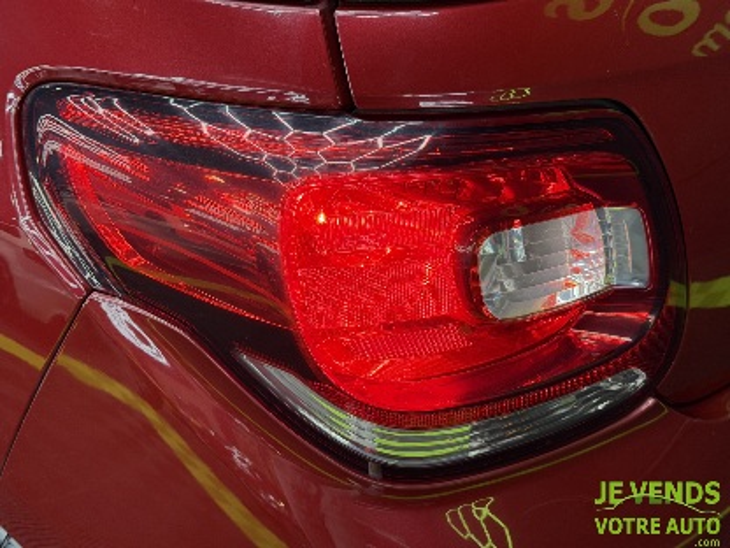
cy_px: 274
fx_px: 1012
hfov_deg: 39.7
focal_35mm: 48
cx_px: 365
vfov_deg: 30.3
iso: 160
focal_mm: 6.76
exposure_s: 1/60
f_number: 1.78
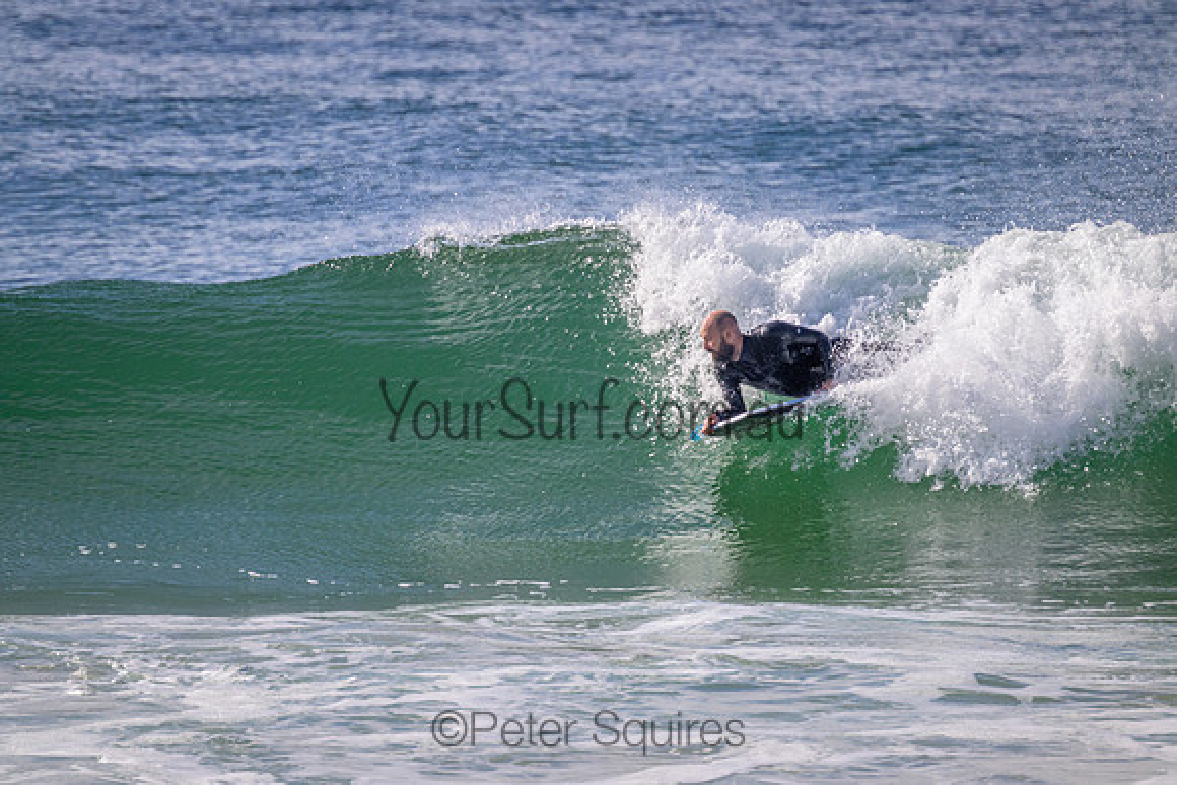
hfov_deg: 2.6
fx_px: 26160
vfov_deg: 1.7
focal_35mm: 800
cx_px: 588
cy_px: 392
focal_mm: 800
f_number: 11
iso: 1100
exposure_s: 1/2000
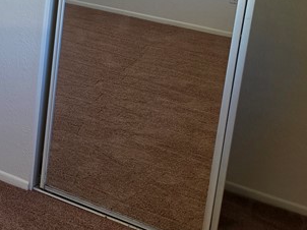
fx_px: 691
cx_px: -165
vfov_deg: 17.8
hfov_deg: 20.9
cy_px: -55
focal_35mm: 78
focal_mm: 5.4
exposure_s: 1/180
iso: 125
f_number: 1.8
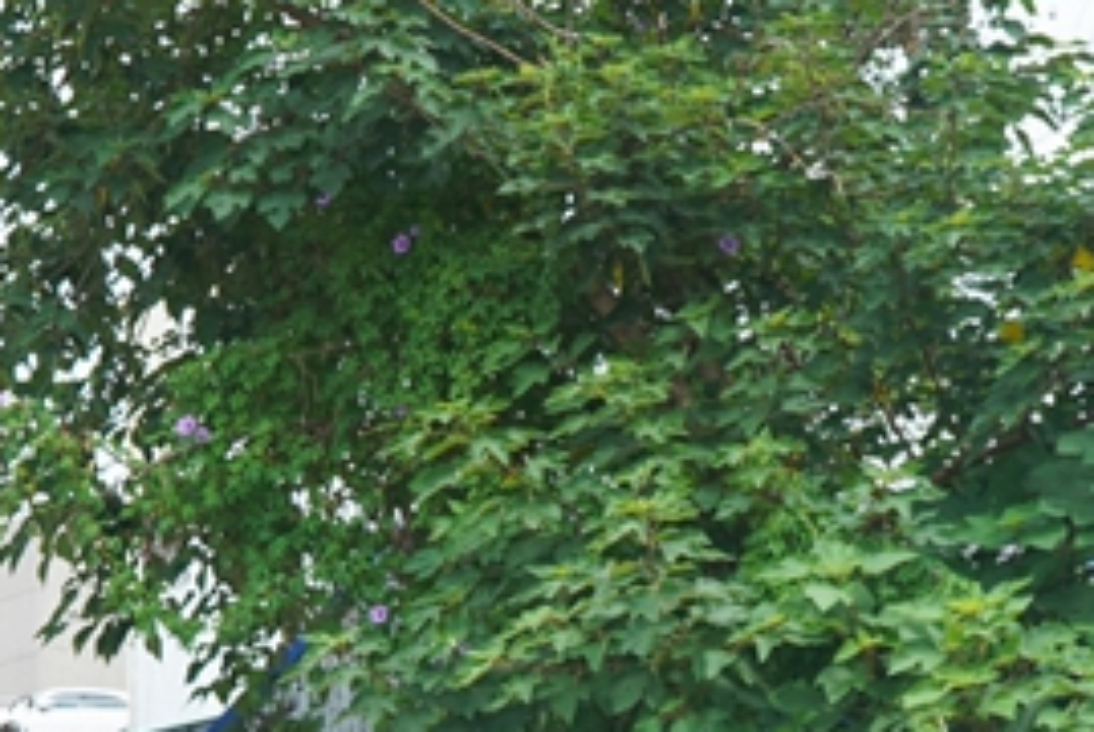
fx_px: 4746
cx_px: 443
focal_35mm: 156
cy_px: 1312
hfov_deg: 13.1
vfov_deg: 8.5
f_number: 7.1
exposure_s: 1/160
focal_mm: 41
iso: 100
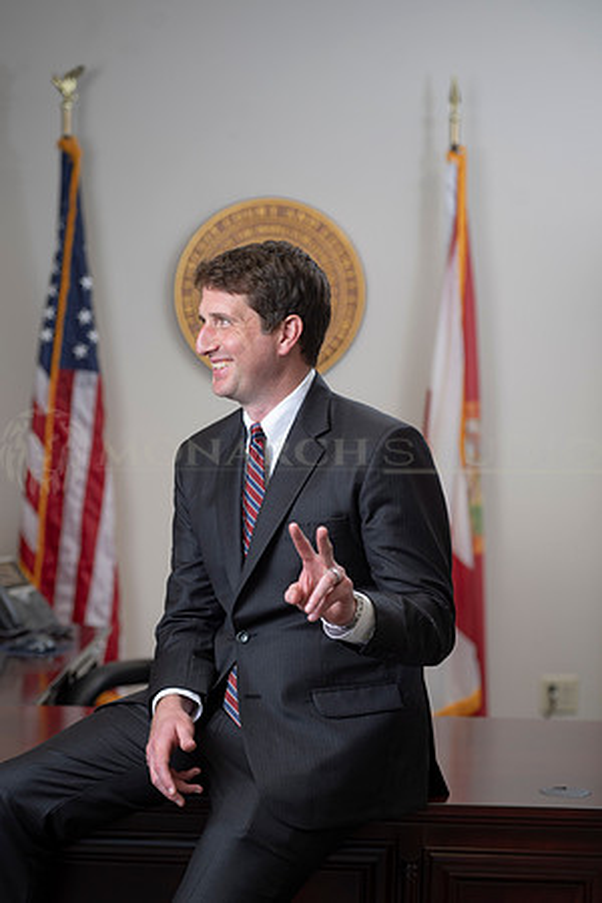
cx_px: 301
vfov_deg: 22.1
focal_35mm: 92
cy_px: 452
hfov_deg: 14.9
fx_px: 2307
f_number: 3.5
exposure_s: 1/125
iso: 200
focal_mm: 92
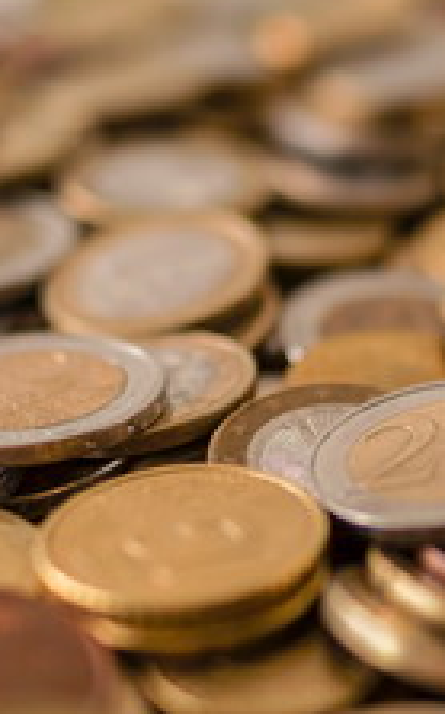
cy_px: 407
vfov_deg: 20.6
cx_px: 442
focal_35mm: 101
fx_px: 1963
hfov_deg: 12.8
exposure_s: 1/320
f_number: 2.2
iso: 100
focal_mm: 35
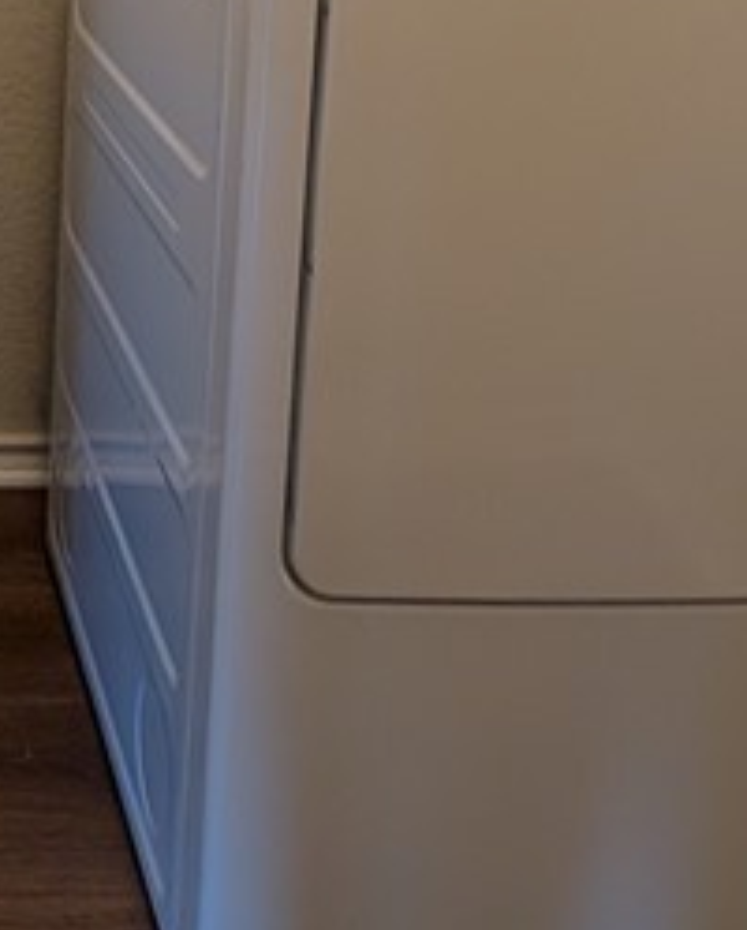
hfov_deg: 28.4
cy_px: -168
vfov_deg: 32.4
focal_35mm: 48
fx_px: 1323
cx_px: -92
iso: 293
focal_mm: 2.02
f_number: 1.7
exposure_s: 1/40
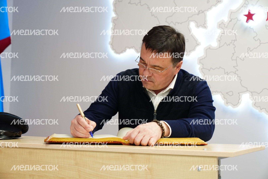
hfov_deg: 28.8
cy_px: 90
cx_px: 134
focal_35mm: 70
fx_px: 521
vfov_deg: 19.5
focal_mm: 70
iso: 1600
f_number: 5
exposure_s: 1/80
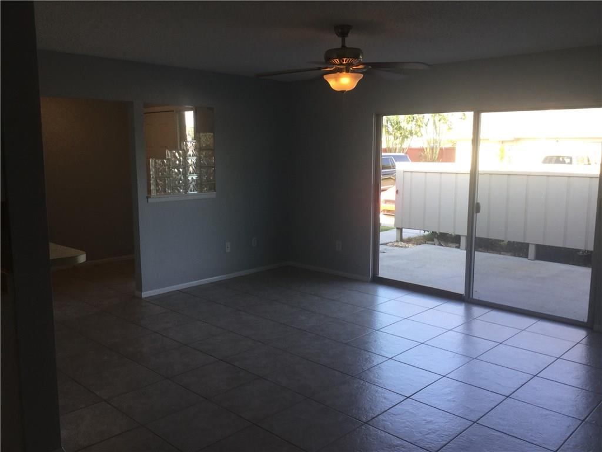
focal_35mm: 31
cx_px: 301
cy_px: 226
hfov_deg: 58.4
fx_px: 539
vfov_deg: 45.4
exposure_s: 1/60
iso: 25
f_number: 2.4
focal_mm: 3.3
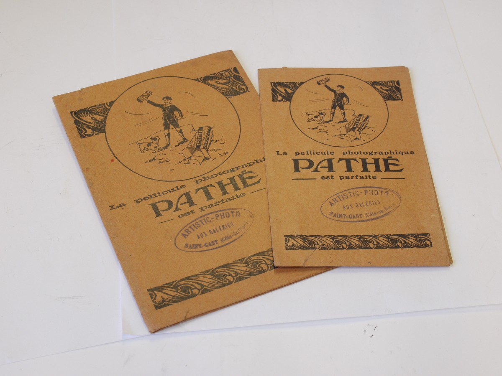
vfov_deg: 24.4
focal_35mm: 60
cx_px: 251
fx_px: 870
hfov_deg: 32.2
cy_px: 188
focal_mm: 30
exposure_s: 1/40
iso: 400
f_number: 8
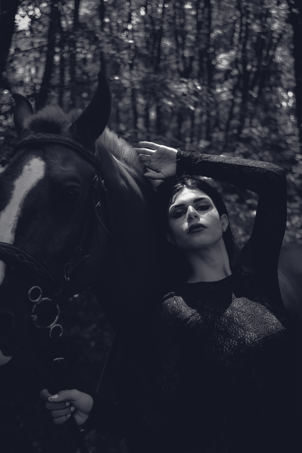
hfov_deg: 26.0
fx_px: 654
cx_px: 151
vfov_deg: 38.2
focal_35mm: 52
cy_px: 226
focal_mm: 52
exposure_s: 1/160
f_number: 4
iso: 250
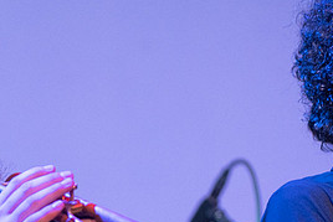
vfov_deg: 3.1
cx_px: -12
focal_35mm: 444
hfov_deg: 4.6
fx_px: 4109
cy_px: 213
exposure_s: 1/200
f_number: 2.8
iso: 1600
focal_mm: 125
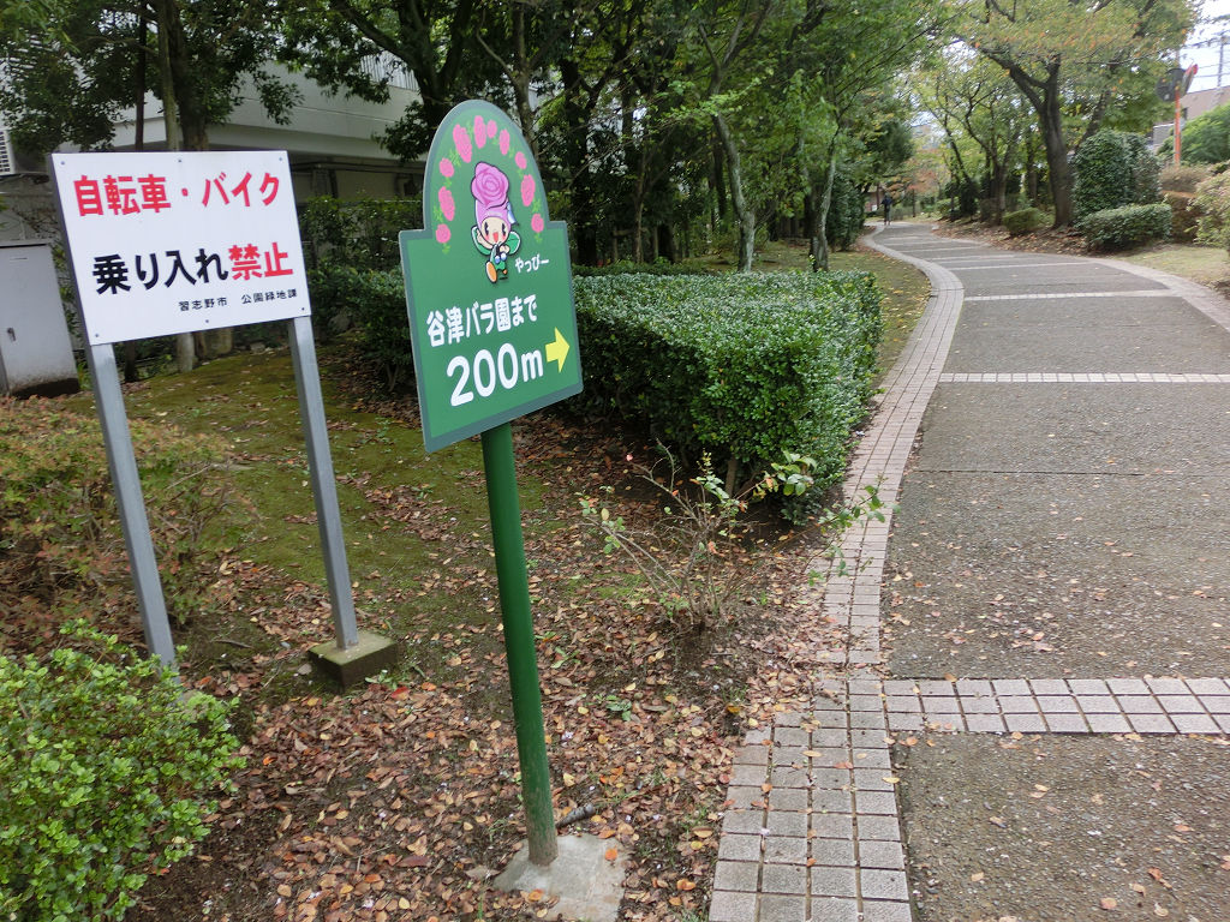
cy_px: 461
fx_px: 995
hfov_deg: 63.4
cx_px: 615
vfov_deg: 49.7
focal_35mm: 28
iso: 80
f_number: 3
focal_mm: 5
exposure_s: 1/250
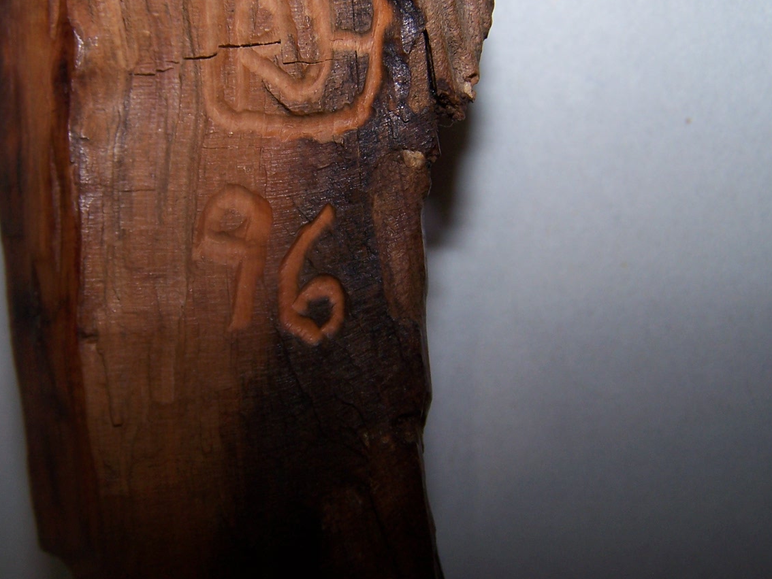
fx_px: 1160
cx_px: 306
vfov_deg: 28.0
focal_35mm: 52
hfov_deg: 36.7
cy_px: 256
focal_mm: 6.3
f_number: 2.8
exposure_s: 1/60
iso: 80
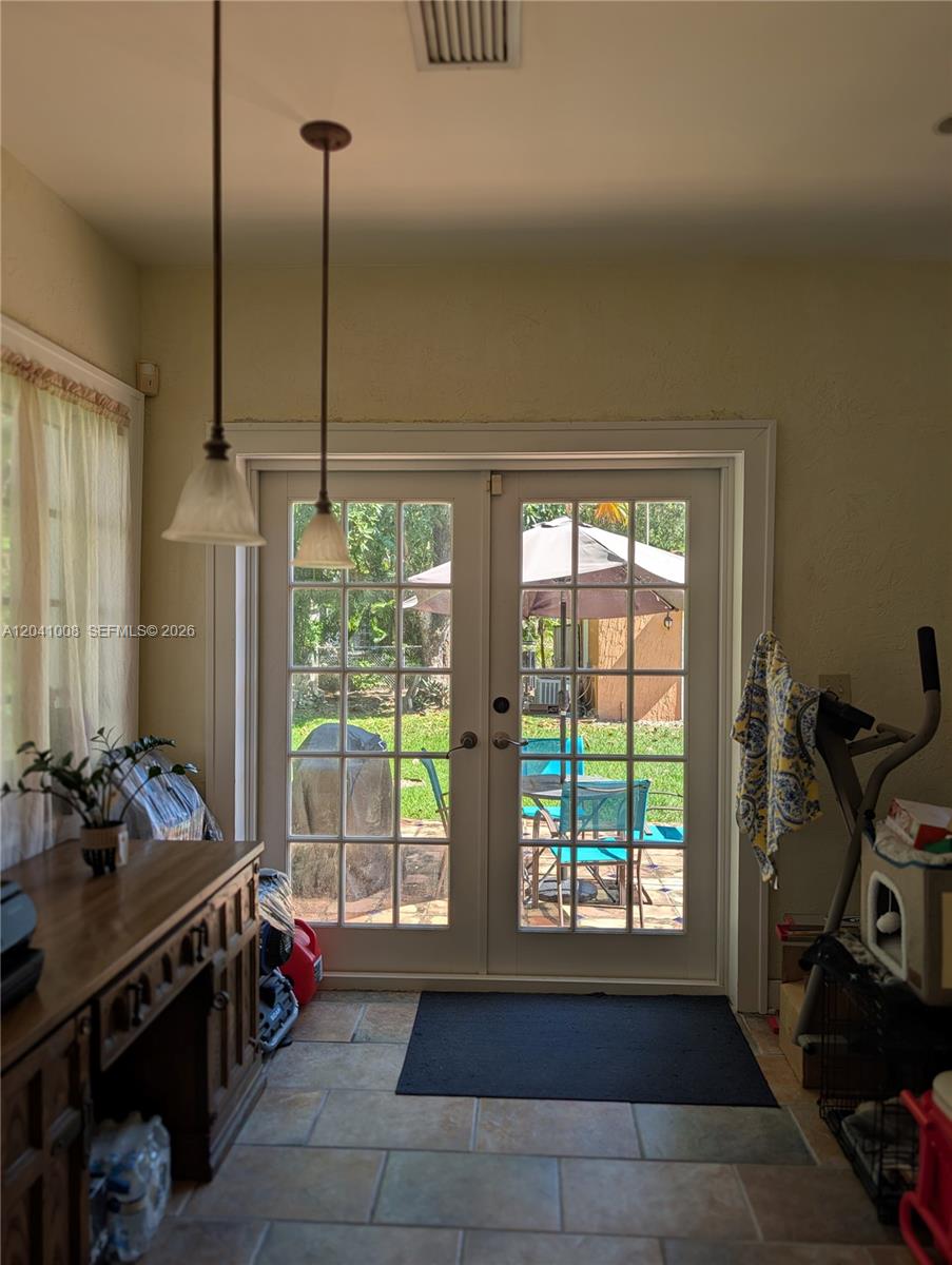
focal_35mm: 24
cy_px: 632
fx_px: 878
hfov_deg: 56.9
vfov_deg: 71.5
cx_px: 476
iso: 27
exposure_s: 1/181
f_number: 1.68
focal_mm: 6.9
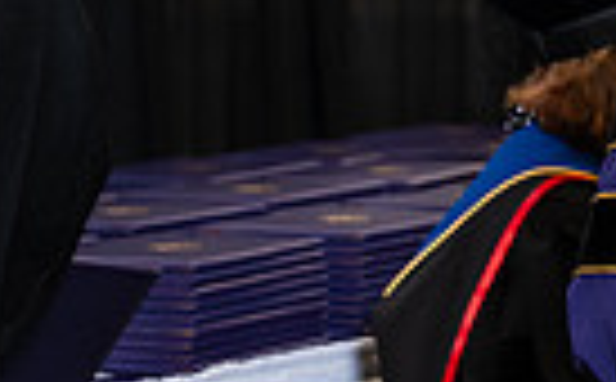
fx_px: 4708
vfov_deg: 4.6
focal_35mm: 281
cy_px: -178
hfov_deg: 7.2
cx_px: 1165
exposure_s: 1/200
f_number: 4
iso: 1250
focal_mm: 65
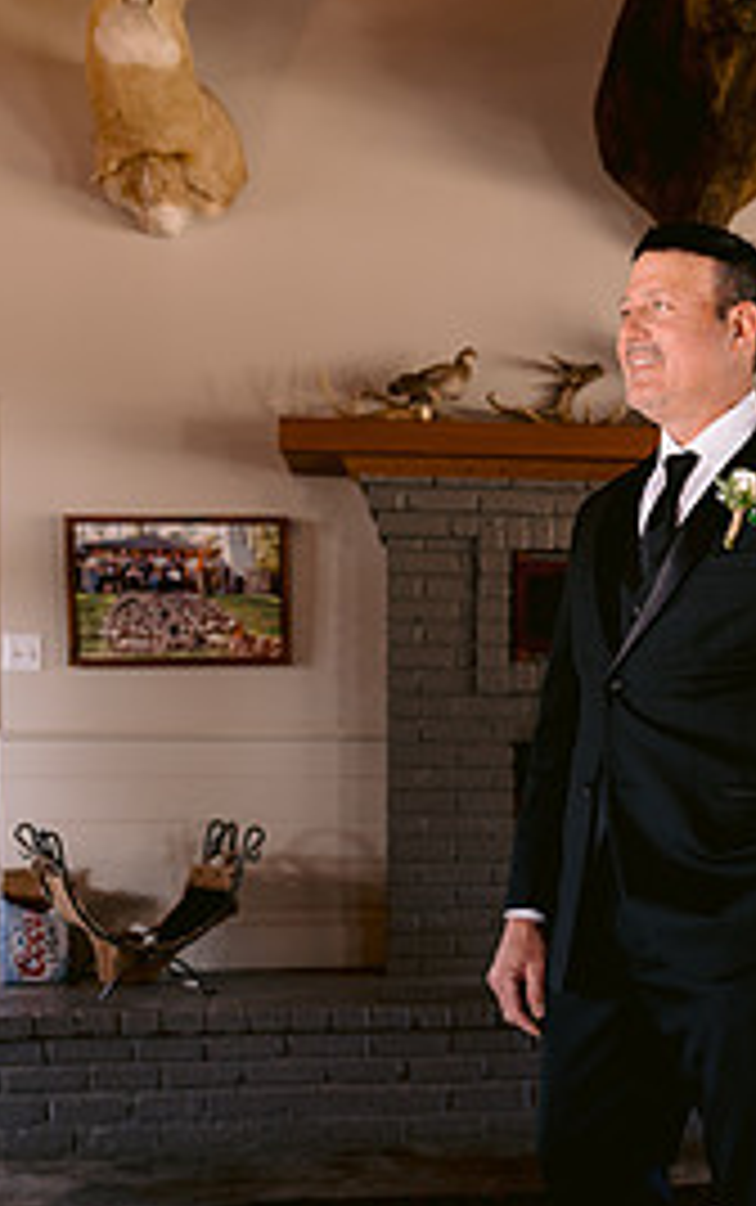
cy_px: 752
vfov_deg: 47.8
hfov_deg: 30.2
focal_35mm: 41
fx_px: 1349
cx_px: 652
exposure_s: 1/50
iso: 800
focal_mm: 24
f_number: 3.2
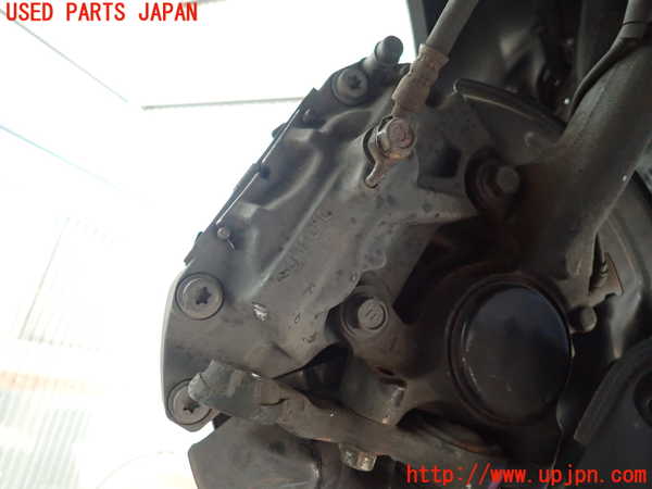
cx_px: 326
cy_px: 244
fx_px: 471
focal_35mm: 25
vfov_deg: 54.9
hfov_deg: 69.4
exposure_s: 1/30
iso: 800
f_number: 2
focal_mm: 4.5
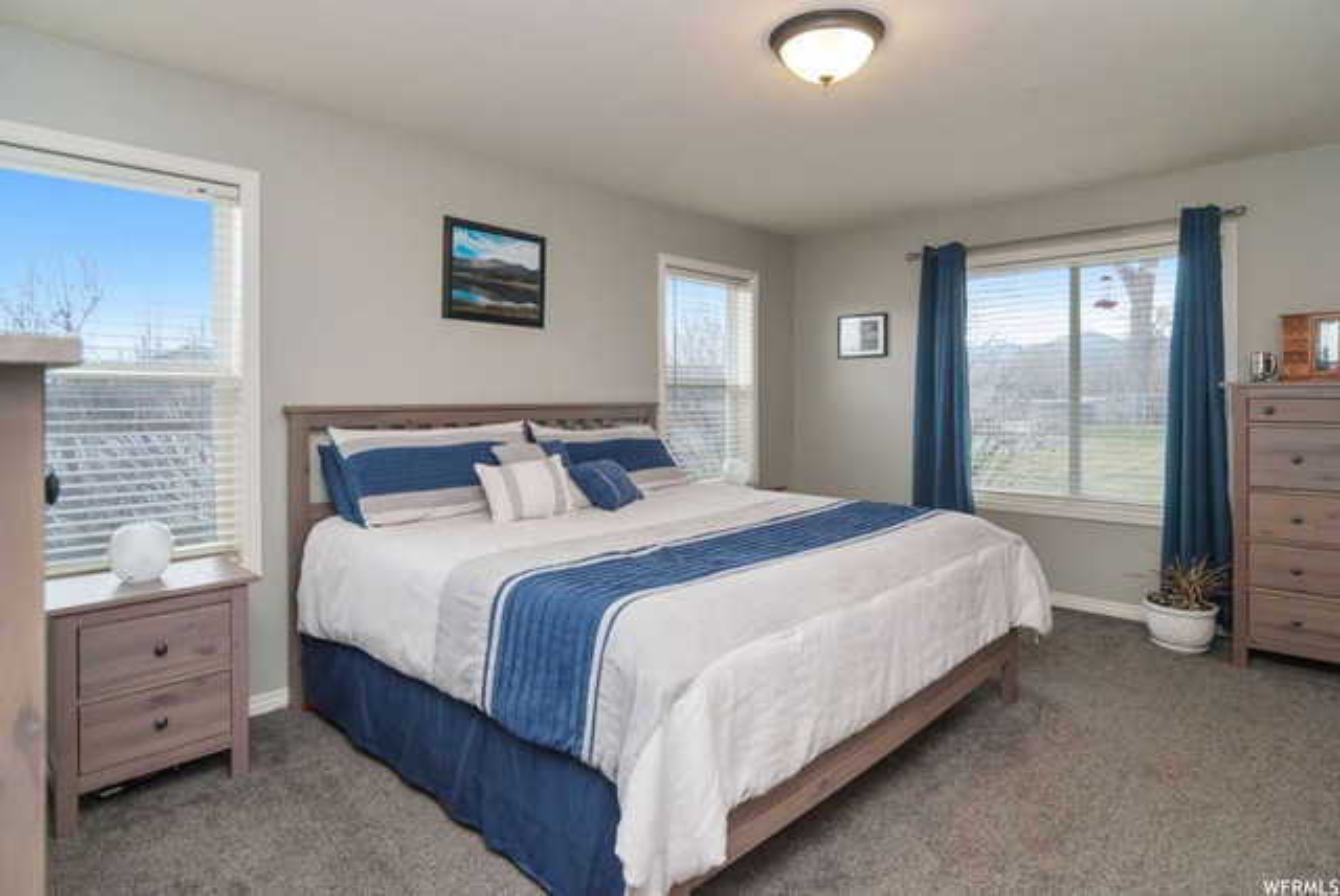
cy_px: 448
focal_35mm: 18
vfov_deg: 67.5
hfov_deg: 89.9
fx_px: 671
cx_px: 670
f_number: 5
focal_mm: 12
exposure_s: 1/60
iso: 200
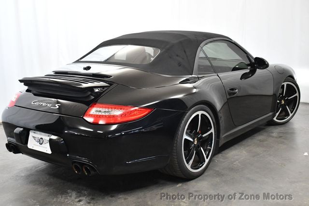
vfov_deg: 28.1
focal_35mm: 48
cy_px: 103
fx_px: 412
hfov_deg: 41.1
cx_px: 154
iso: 1800
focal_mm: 24
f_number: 4
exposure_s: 1/125
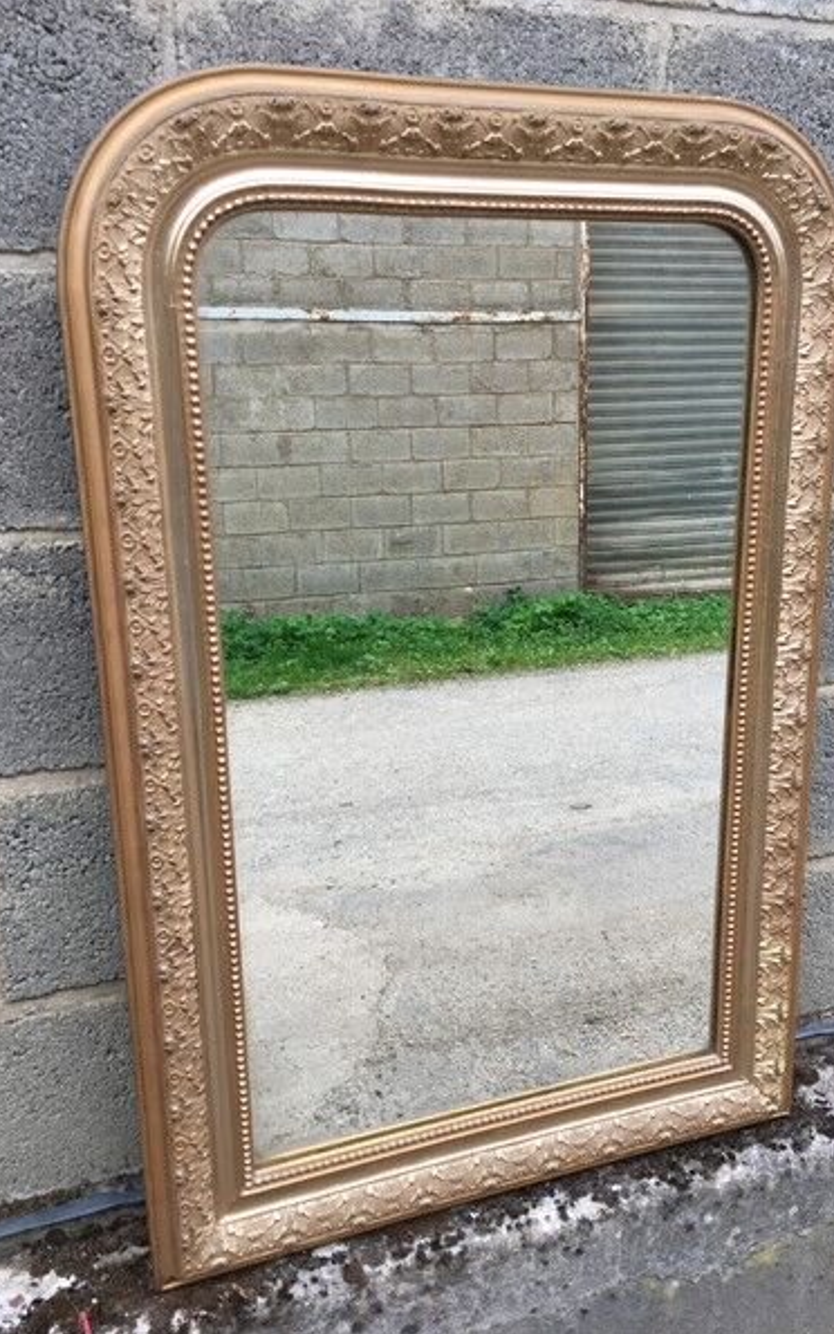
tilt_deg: -19.7
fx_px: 1127
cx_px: 453
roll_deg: -1.6
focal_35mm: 31
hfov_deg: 40.6
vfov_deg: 61.2
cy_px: 670
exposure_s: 1/100
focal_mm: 4.15
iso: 32
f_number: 2.2
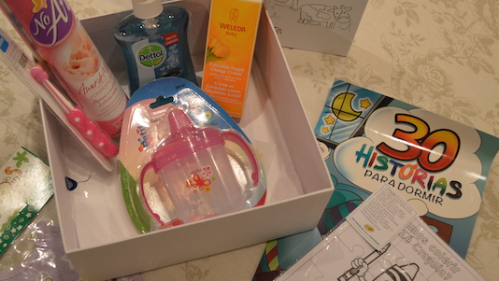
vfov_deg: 25.5
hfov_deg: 43.6
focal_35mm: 47
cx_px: 216
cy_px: 139
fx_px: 622
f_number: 4.5
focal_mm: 20
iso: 400
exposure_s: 1/80
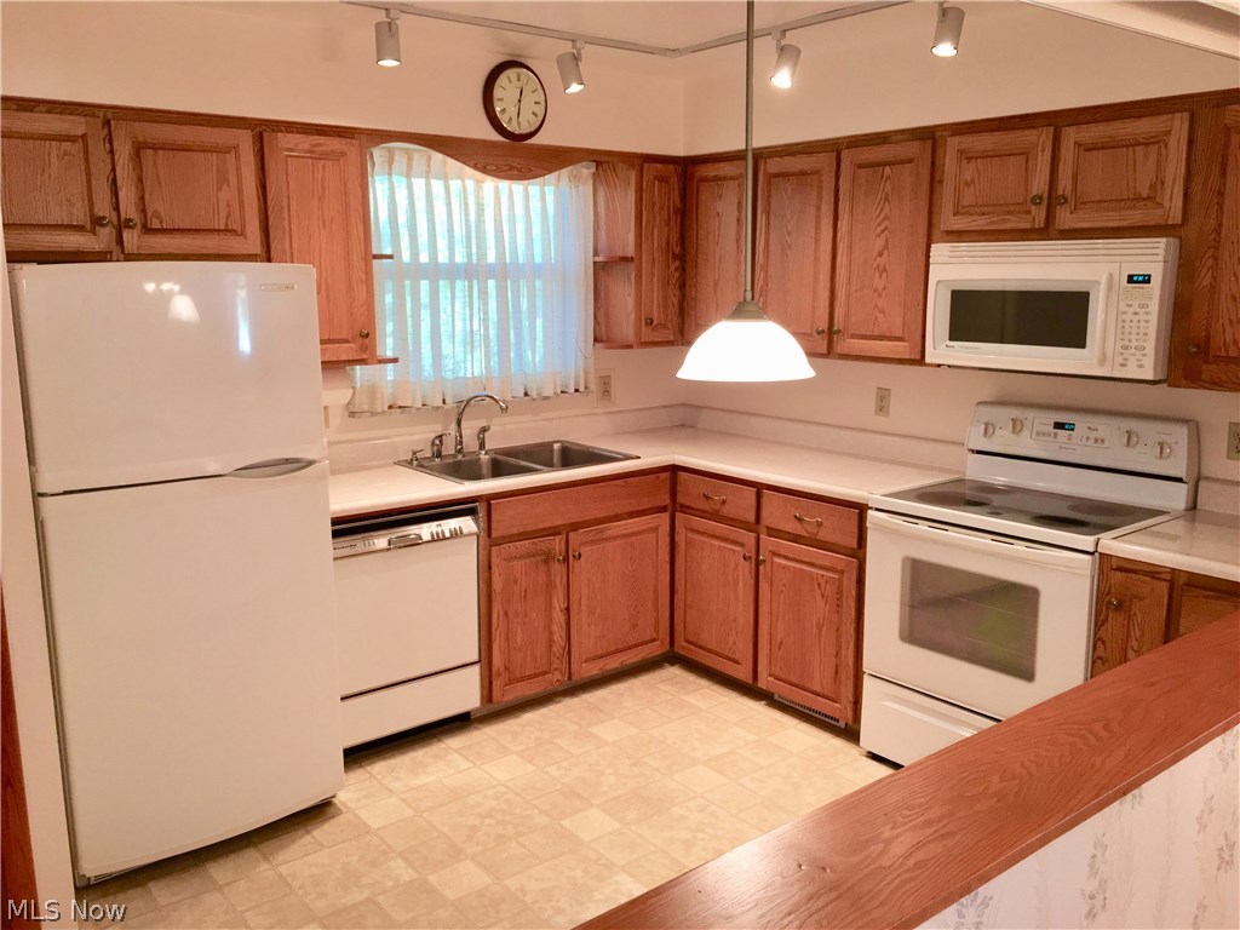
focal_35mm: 29
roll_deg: +0.1
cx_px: 620
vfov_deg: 48.2
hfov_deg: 61.7
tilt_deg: -9.0
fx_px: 1039
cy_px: 465
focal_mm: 4.15
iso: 32
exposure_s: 1/30
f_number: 2.2
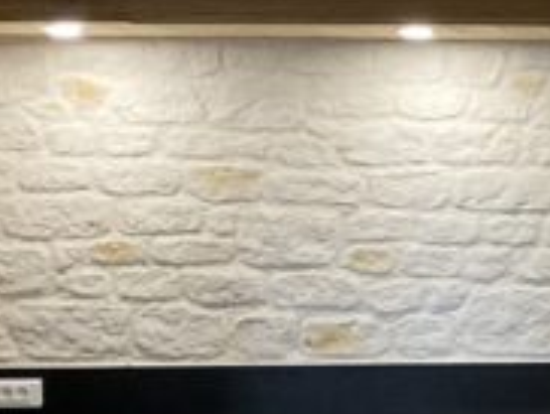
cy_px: 414
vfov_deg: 10.1
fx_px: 2323
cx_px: 1302
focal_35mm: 146
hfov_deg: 11.3
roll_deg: -0.2
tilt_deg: -3.2
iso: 160
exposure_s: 1/50
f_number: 1.8
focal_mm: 4.25
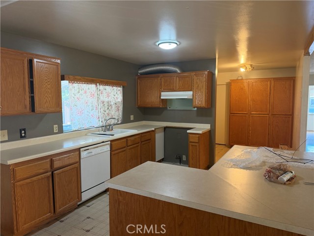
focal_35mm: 24
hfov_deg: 71.6
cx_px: 157
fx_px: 218
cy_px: 118
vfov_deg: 56.8
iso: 160
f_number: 1.78
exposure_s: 1/60
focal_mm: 6.76
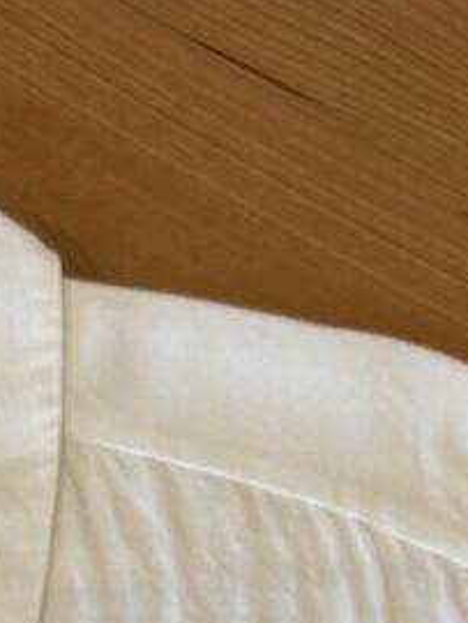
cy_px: 1784
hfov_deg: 8.0
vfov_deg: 9.1
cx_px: -198
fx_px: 3276
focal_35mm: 182
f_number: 1.78
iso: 125
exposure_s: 1/120
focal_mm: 6.76
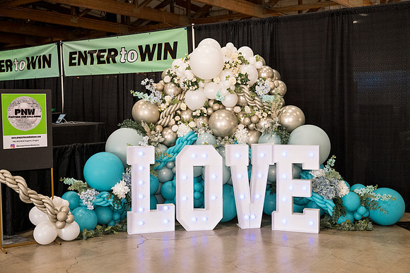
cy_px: 136
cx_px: 205
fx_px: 490
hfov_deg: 45.4
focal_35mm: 43
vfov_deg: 31.2
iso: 4000
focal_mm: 43
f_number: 4
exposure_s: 1/400
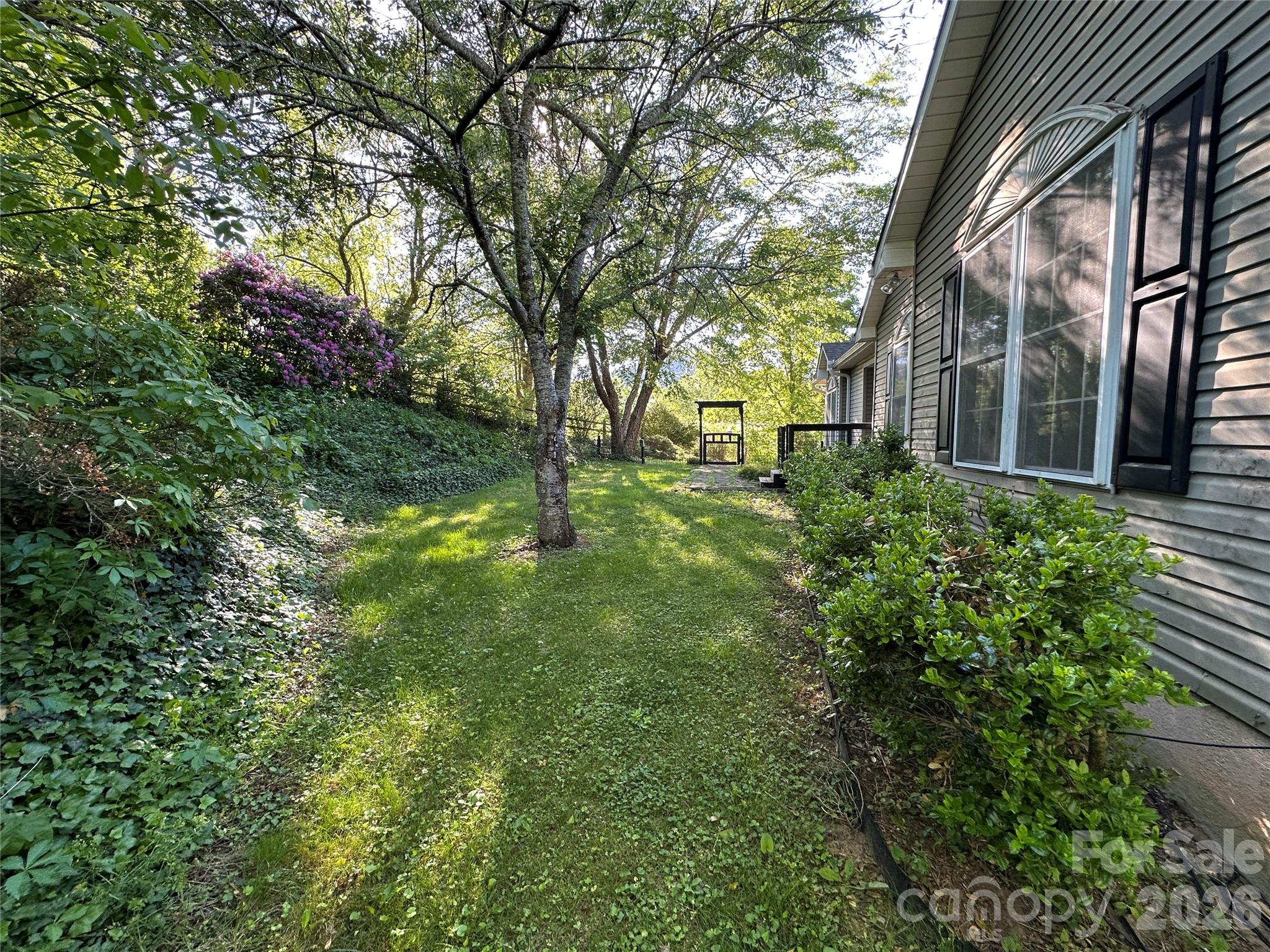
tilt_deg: -2.2
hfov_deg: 102.1
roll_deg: +0.3
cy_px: 476
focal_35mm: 14
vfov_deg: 85.7
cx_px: 635
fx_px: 514
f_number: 2.2
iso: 64
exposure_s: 1/99
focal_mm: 2.22
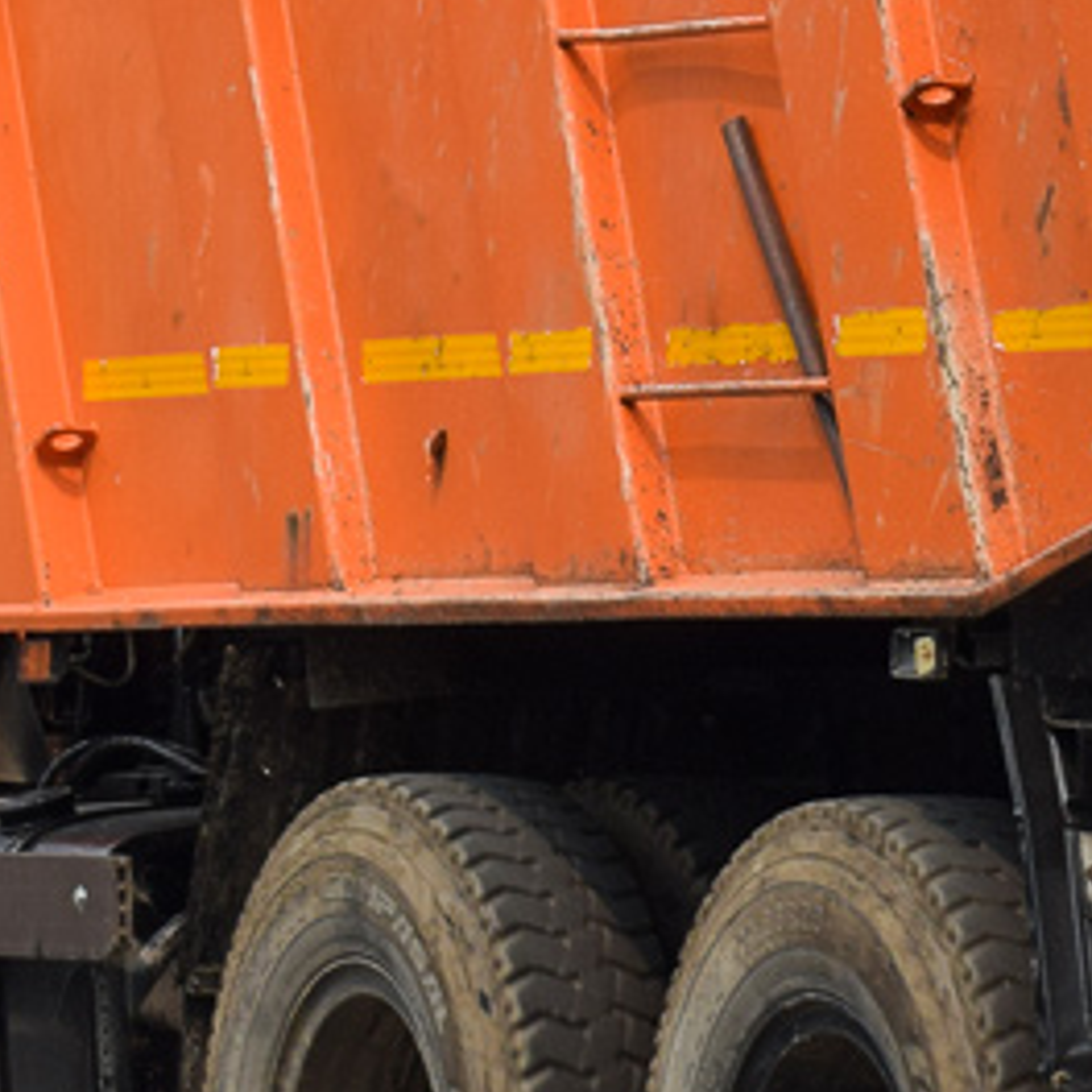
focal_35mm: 278
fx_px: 9922
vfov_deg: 6.3
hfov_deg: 6.3
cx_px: 1080
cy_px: 223
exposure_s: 1/320
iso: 200
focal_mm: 48
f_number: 9
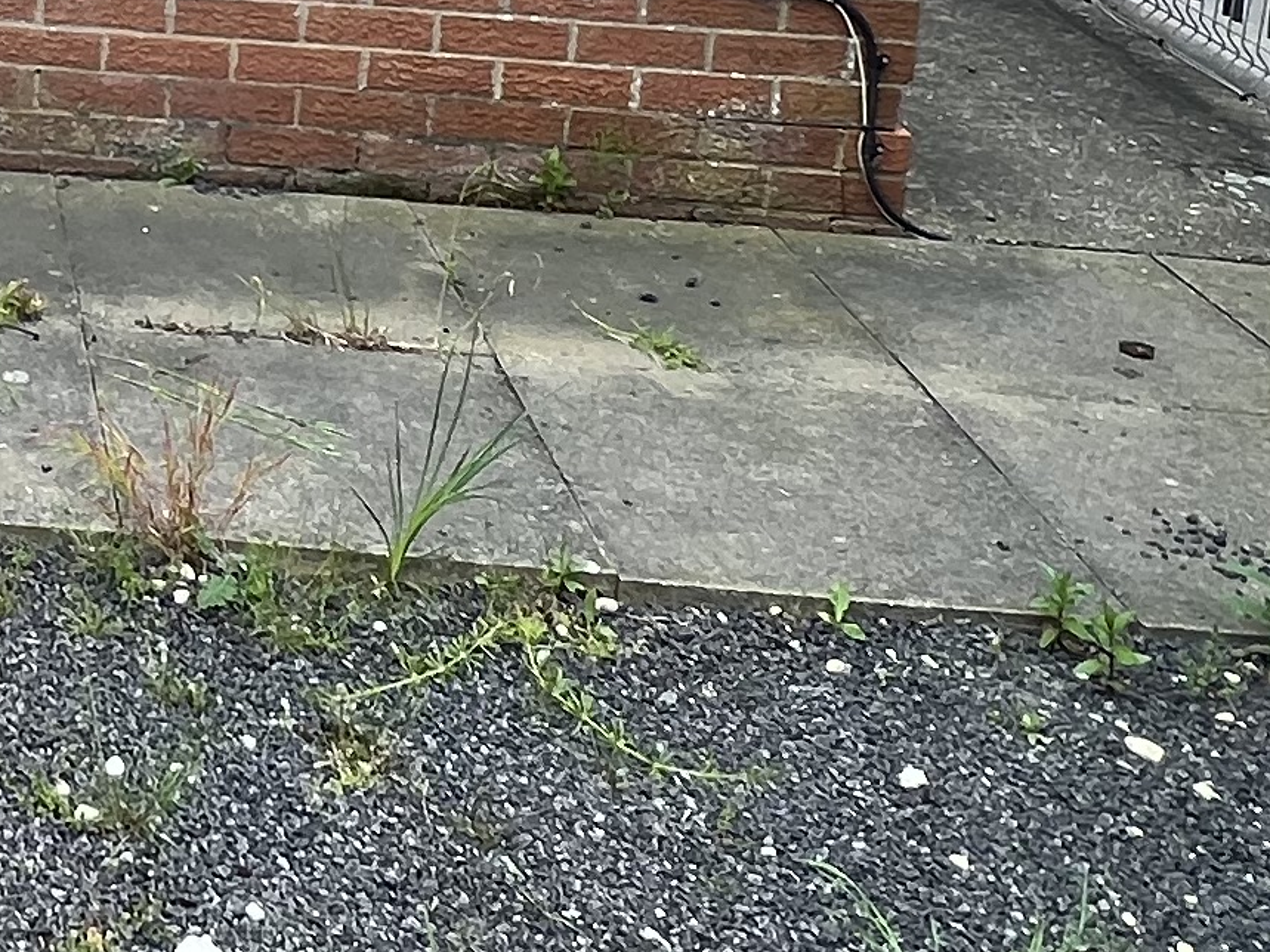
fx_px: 2238
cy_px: -495
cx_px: -365
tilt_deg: -5.7
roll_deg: -1.5
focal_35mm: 61
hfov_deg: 26.9
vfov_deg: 20.4
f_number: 1.8
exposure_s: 1/268
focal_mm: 1.57
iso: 32
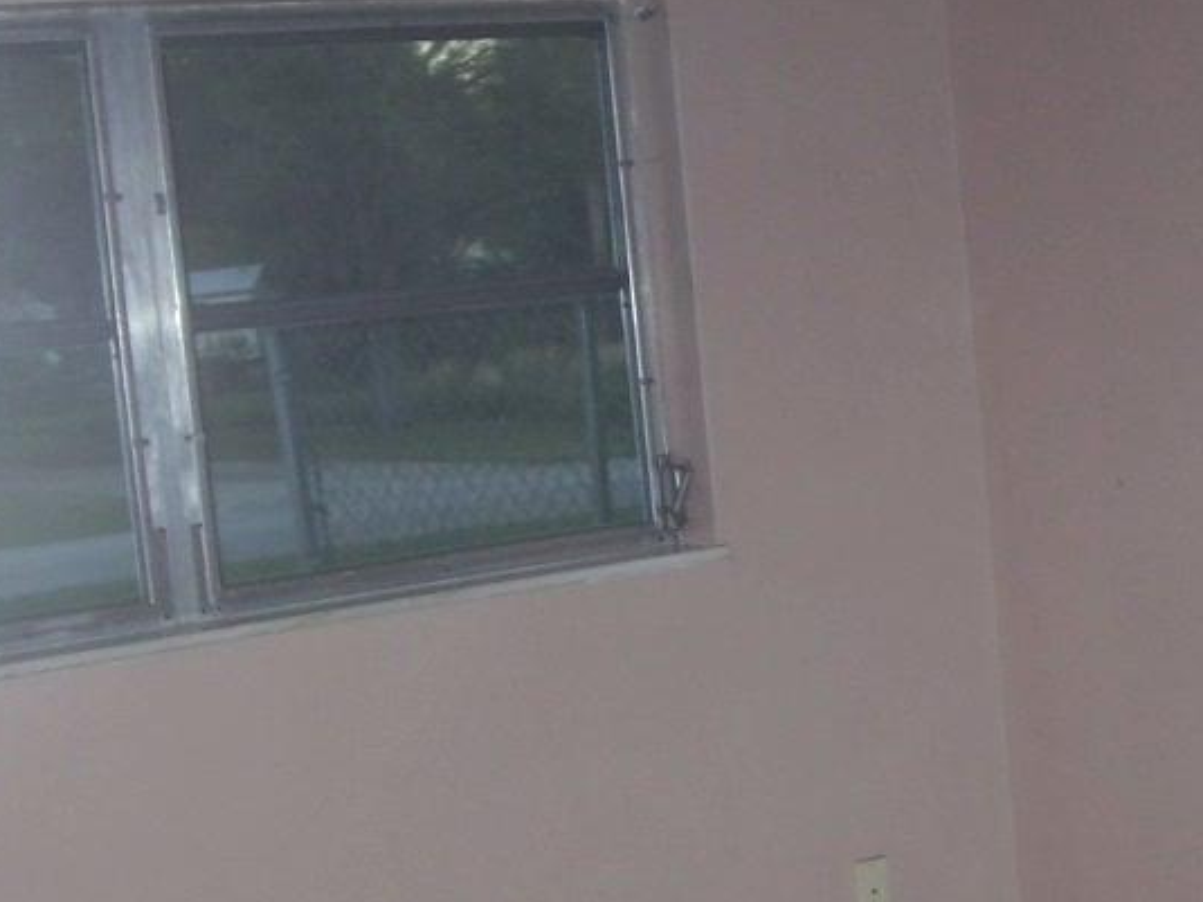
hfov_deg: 23.3
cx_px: 940
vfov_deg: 17.4
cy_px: 855
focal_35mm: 83
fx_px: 2884
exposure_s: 1/60
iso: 200
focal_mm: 7.8
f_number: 2.8
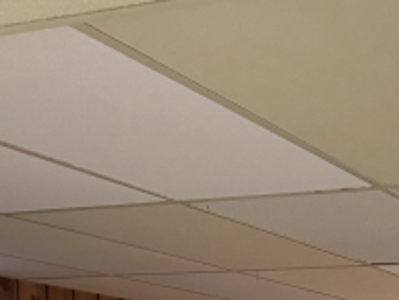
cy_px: 484
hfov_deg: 22.0
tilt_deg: -4.2
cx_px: 466
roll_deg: +0.3
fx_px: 957
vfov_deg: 15.9
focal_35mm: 83
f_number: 1.78
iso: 800
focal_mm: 6.76
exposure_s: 1/40
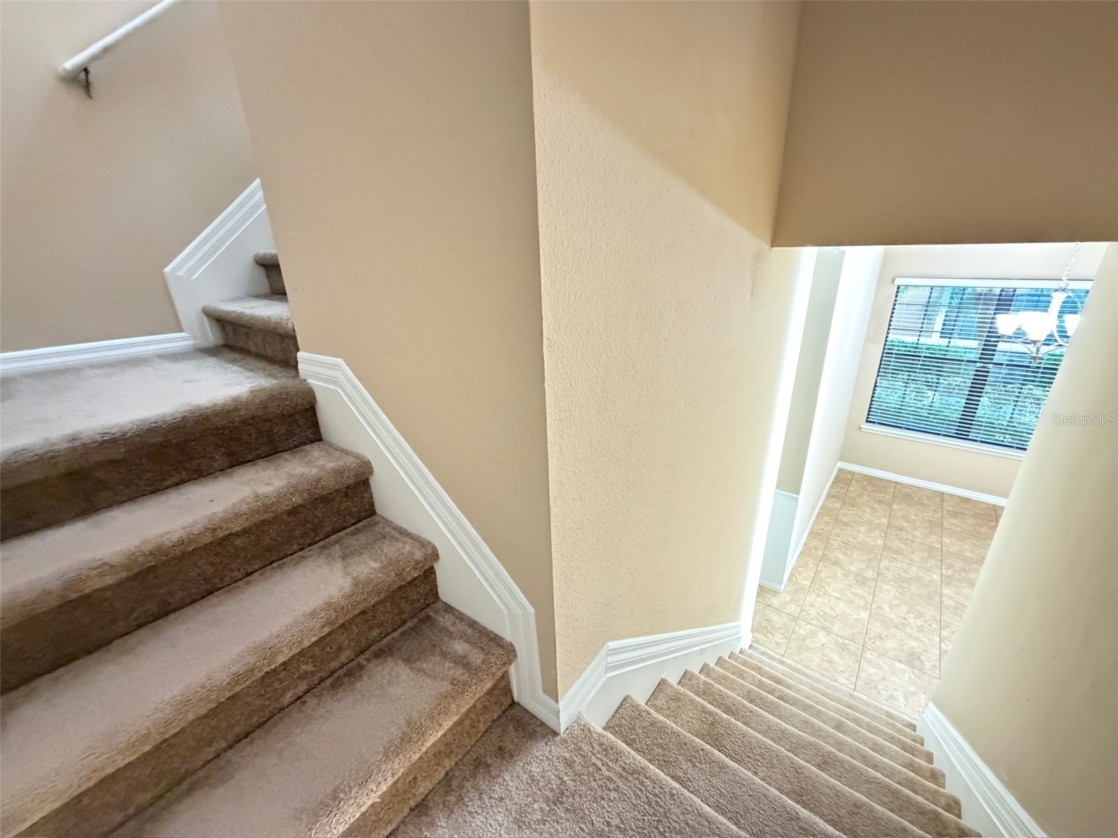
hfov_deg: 102.1
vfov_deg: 85.7
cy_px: 419
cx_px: 559
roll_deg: +2.6
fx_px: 452
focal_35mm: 14
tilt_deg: -21.2
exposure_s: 1/30
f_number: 2.2
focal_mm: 2.22
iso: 2000
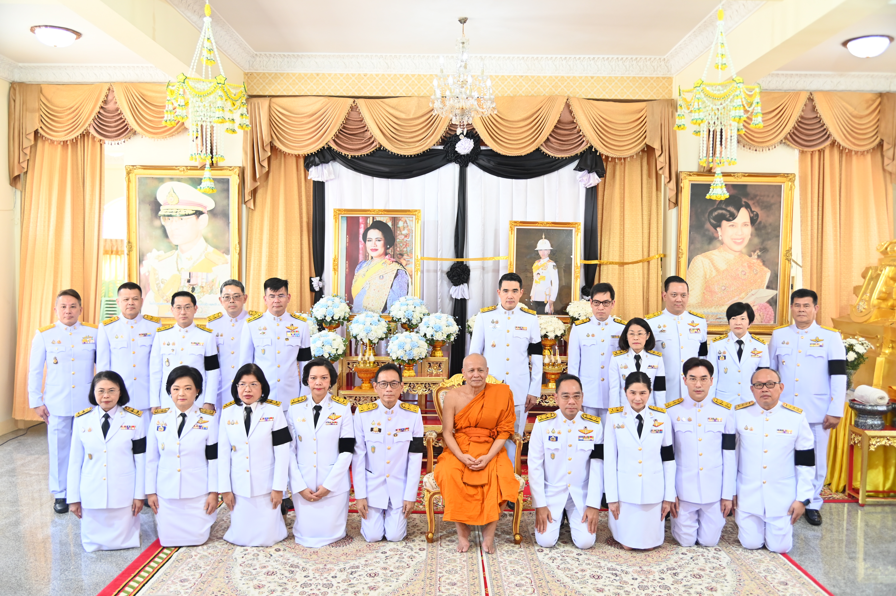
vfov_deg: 43.6
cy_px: 298
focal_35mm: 30
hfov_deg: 62.0
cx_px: 448
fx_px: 746
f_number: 4
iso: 720
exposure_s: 1/125
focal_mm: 30
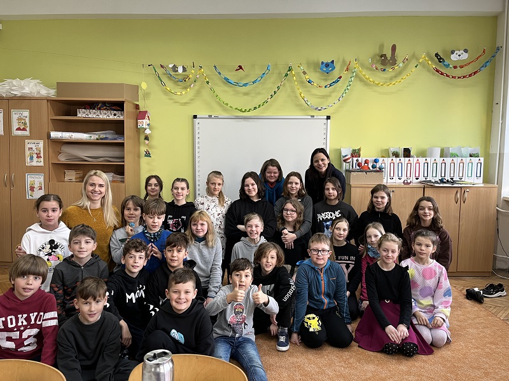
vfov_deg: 53.1
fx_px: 382
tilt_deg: -6.2
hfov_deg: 67.3
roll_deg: -0.8
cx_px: 254
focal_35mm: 26
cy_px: 190
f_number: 1.6
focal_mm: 5.1
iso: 125
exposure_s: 1/98
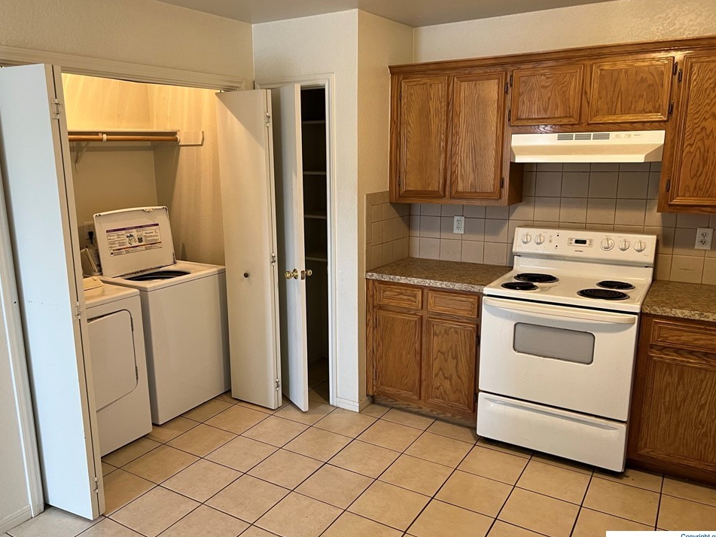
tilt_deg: -11.3
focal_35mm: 28
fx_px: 579
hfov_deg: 63.4
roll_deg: +0.6
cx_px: 334
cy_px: 280
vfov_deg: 49.7
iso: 125
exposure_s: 1/60
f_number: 1.5
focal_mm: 5.7
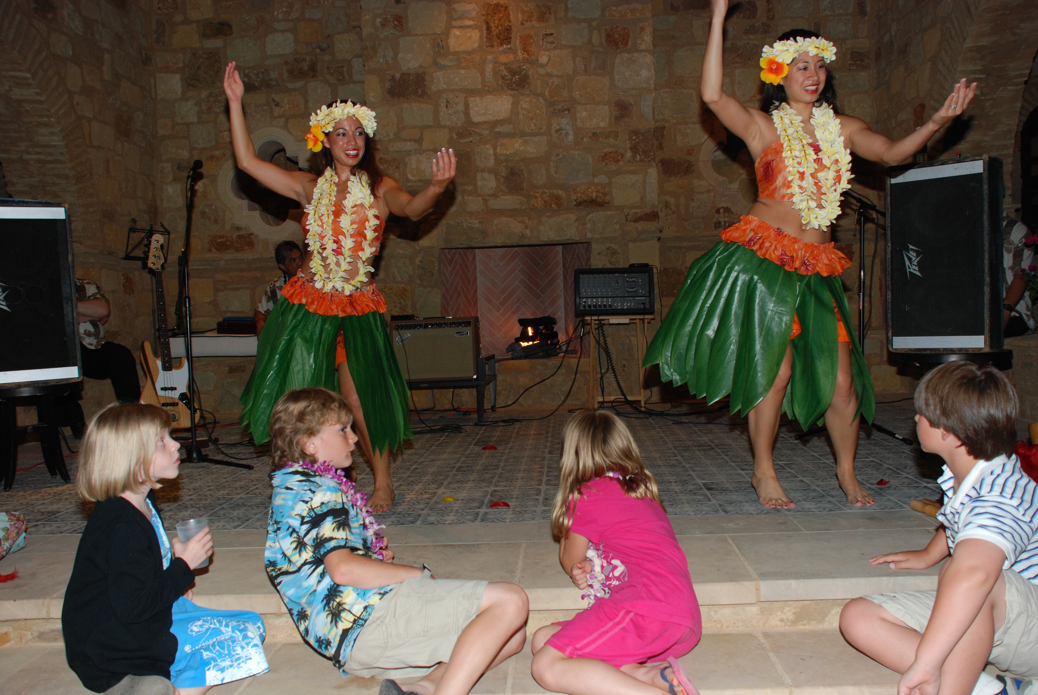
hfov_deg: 57.2
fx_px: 953
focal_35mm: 33
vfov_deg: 40.1
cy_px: 348
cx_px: 519
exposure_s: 1/60
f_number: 4
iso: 320
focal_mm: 22
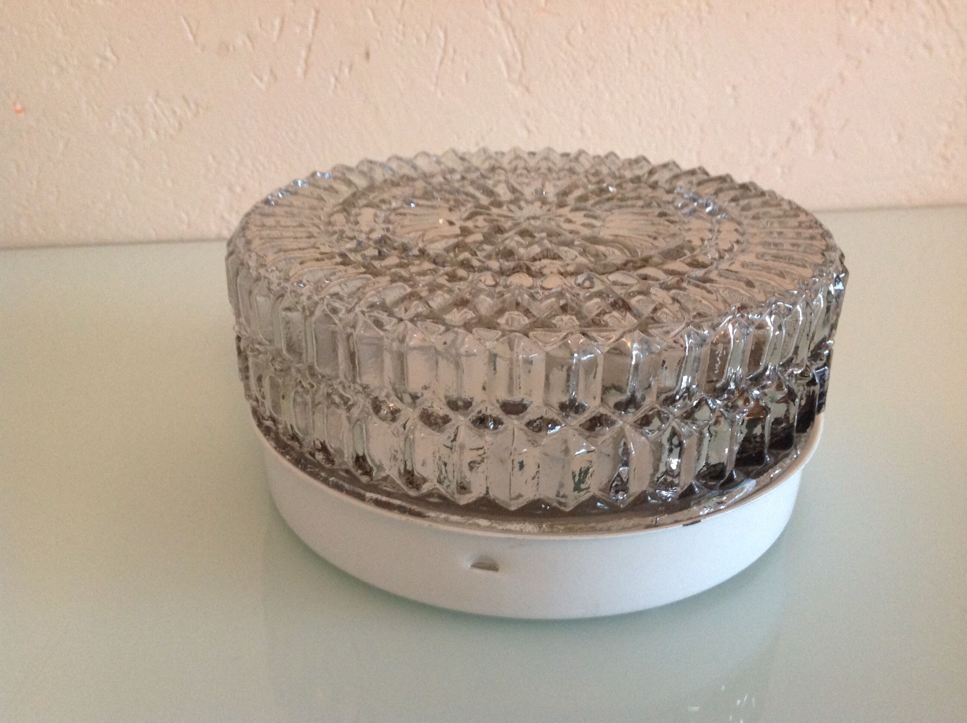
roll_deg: -1.0
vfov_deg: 40.6
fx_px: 976
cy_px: 362
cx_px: 484
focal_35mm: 35
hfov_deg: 52.7
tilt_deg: -25.9
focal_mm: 4.28
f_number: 2.4
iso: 250
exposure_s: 1/15
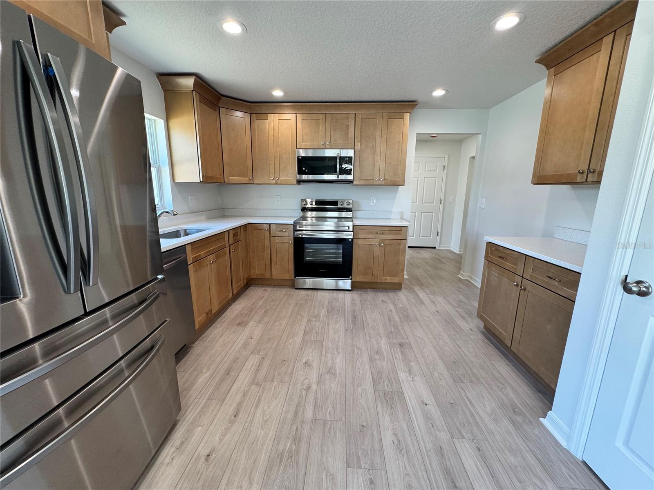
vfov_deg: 85.7
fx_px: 265
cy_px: 245
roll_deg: -1.2
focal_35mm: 14
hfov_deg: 102.1
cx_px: 327
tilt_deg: -11.3
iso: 160
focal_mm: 2.22
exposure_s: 1/120
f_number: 2.2
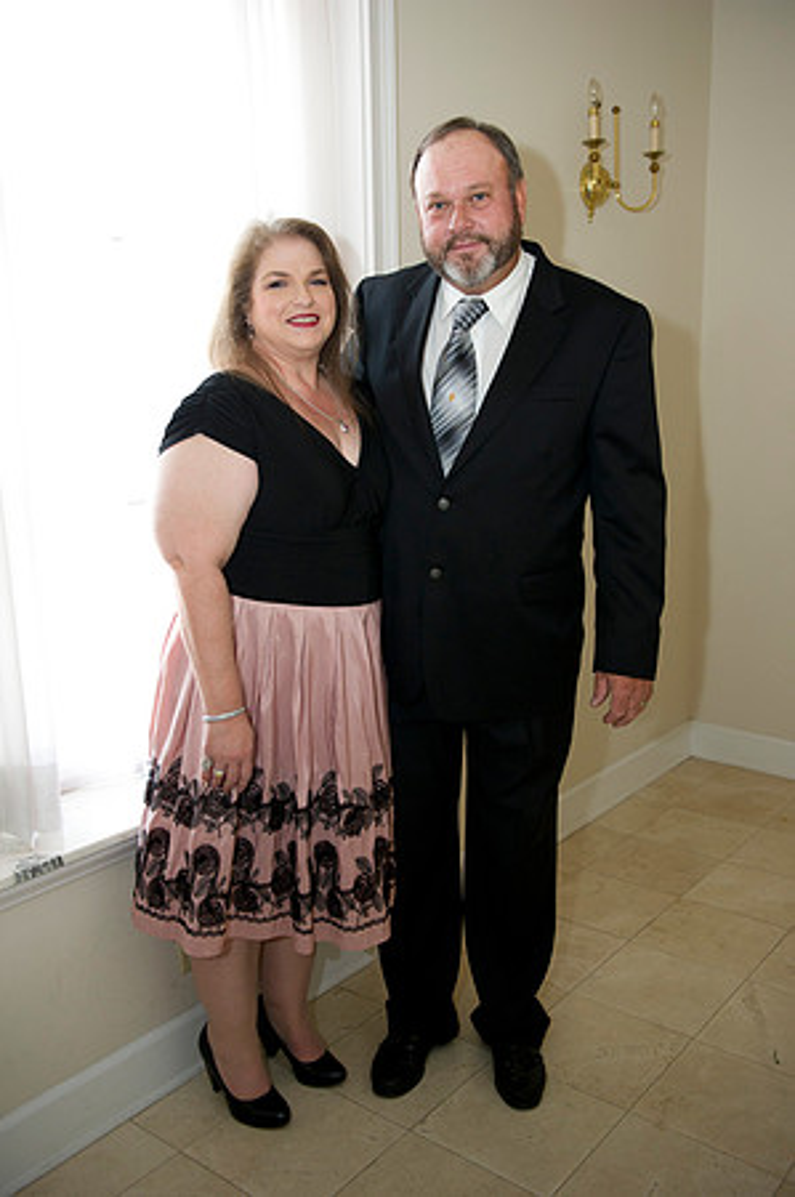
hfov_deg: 38.8
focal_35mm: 34
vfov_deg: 55.8
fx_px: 1129
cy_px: 598
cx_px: 398
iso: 1250
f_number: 3.2
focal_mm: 34
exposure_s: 1/160
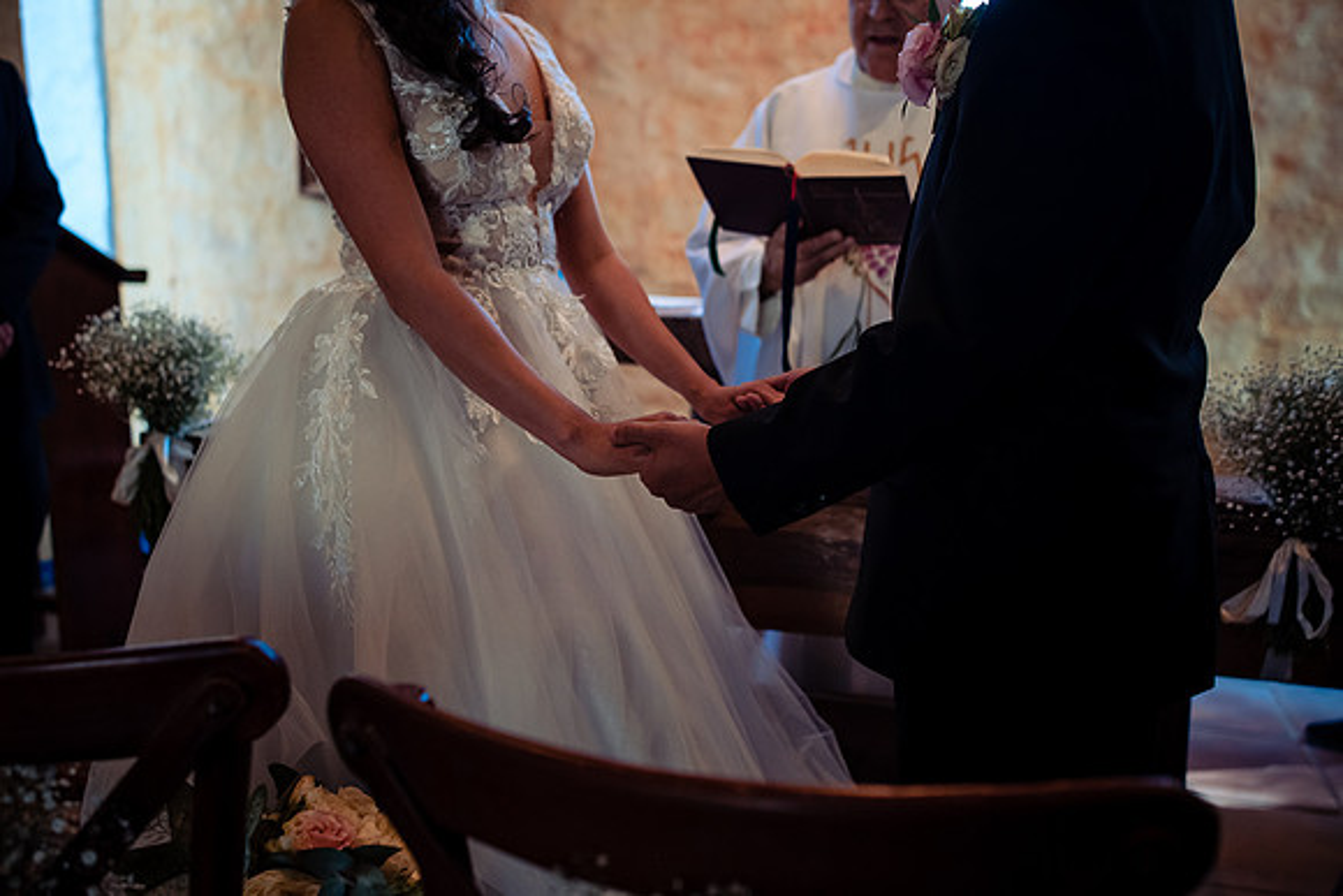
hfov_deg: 54.4
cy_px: 448
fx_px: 1306
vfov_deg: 37.9
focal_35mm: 35
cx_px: 672
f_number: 2.8
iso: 1250
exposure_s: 1/250
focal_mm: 35
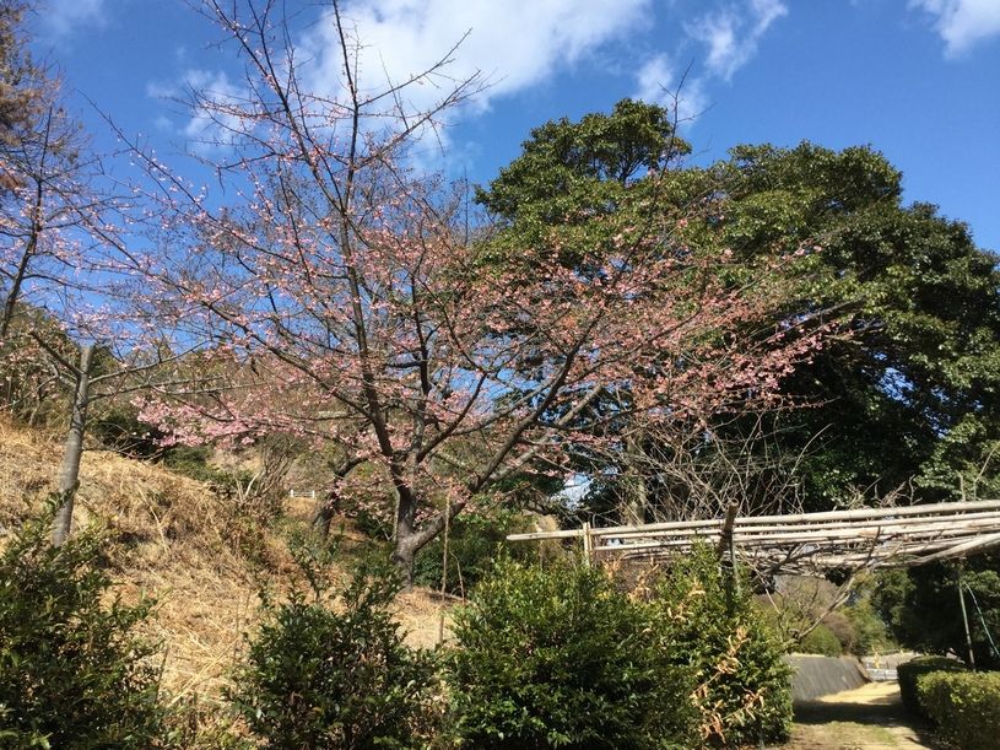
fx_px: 895
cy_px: 375
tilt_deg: +14.0
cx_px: 500
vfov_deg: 45.4
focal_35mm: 31
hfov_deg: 58.4
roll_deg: +2.6
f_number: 2.4
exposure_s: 1/741
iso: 25
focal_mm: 3.3
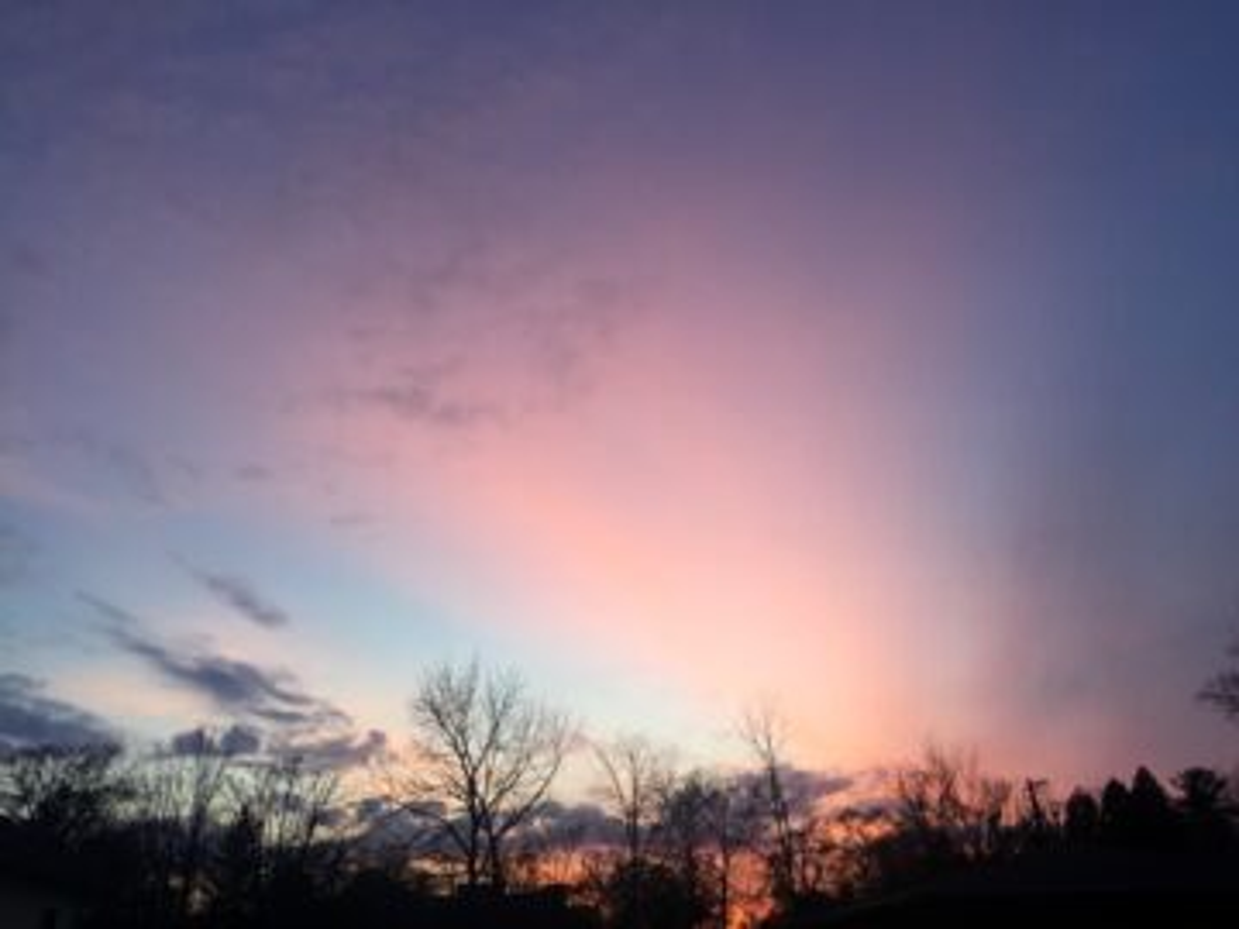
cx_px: 620
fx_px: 1038
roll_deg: -1.7
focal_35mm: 29
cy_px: 464
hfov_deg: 61.7
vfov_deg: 48.2
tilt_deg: +25.5
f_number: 2.2
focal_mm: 4.15
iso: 50
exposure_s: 1/120
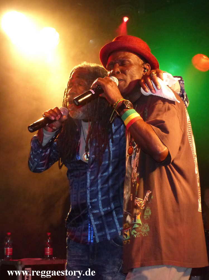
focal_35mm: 45
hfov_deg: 32.2
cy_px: 140
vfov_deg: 42.1
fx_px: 363
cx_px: 104
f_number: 2.8
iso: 400
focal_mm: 8.1
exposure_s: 1/60
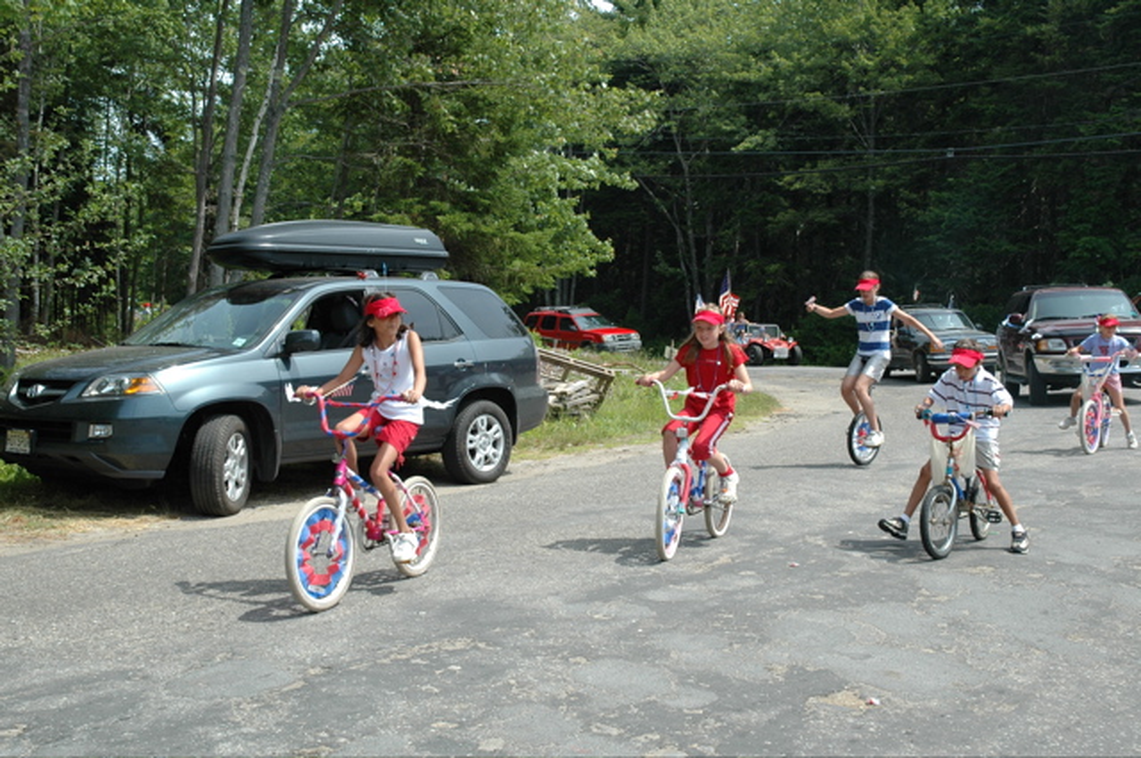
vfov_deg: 30.8
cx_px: 570
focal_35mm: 44
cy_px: 379
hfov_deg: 45.0
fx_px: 1377
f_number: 8
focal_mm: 29
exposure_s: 1/250
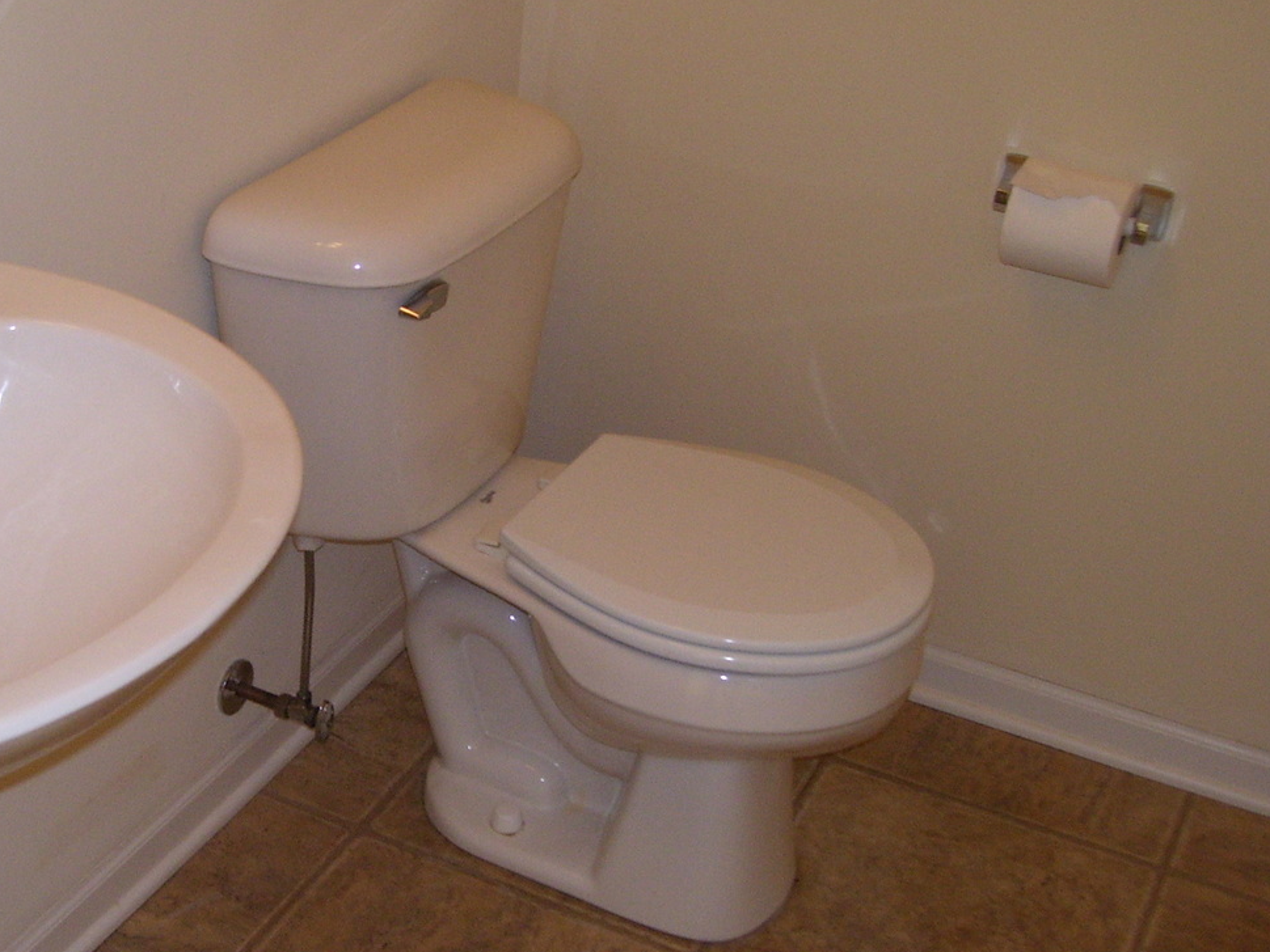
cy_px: 558
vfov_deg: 26.5
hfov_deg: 34.3
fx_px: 2018
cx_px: 332
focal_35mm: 55
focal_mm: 6
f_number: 2.7
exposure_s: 1/60
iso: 125
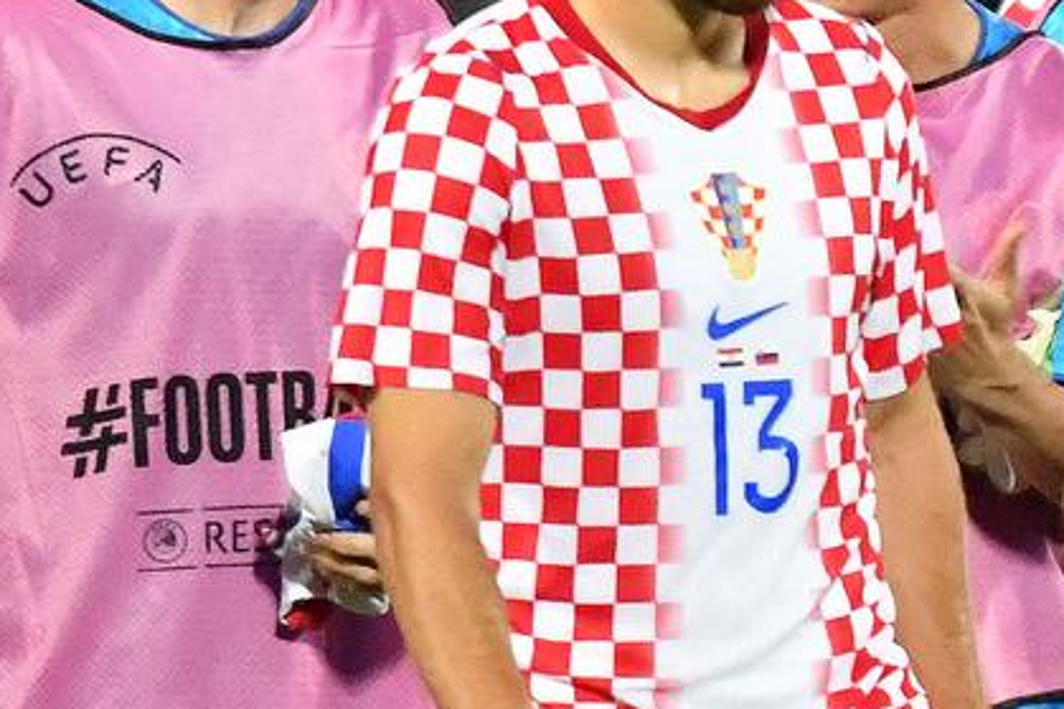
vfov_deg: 1.1
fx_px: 37223
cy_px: 659
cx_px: 1737
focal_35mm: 1260
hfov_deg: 1.6
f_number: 5
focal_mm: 330
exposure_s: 1/800
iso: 6400
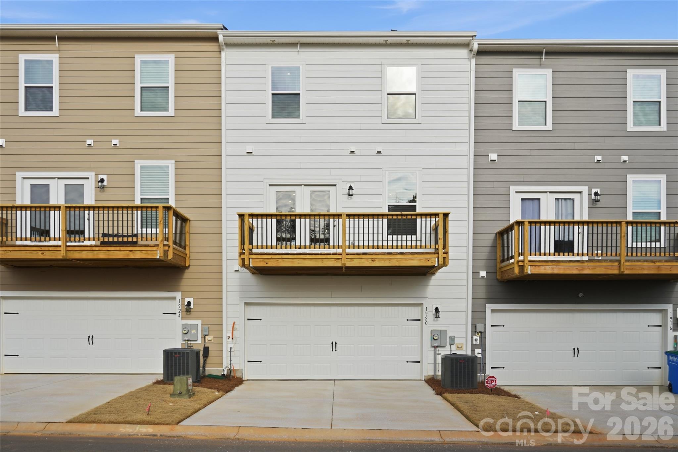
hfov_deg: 65.5
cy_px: 226
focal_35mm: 28
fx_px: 527
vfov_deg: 46.4
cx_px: 339
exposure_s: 1/1250
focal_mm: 28
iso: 100
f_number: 5
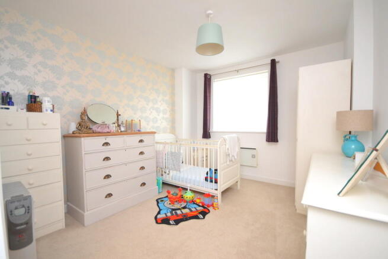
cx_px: 194
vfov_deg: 77.4
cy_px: 130
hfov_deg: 100.4
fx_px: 162
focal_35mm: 15
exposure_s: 1/60
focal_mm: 10
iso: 1100
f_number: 4
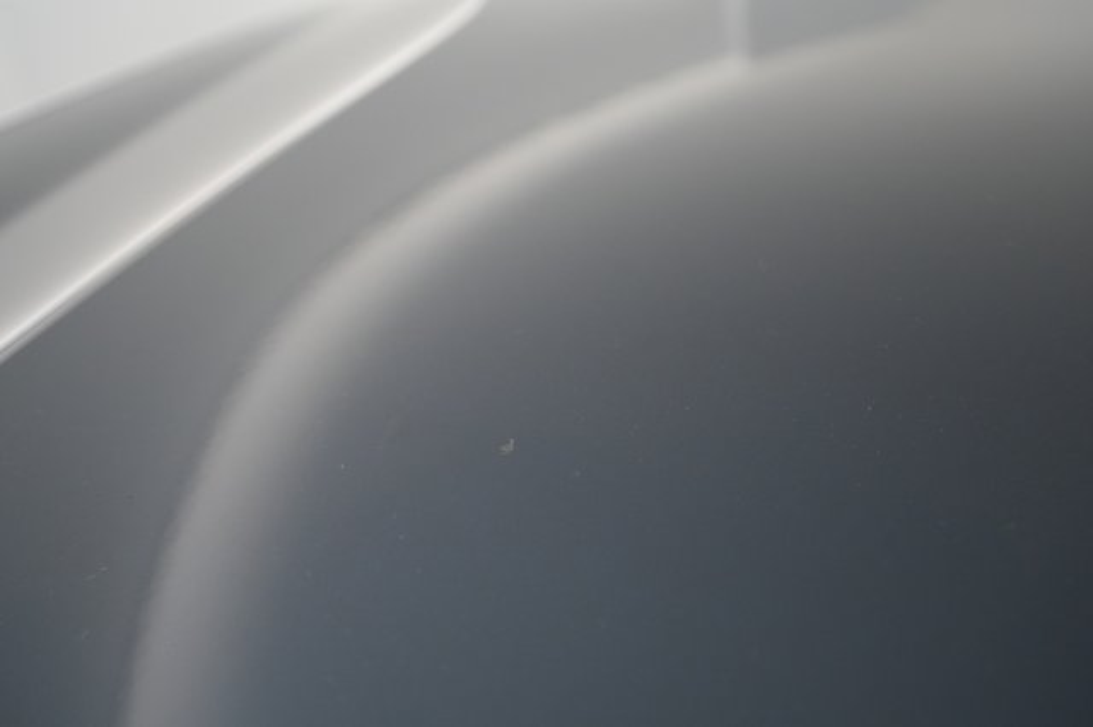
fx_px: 850
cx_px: 546
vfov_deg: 46.4
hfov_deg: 65.5
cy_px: 364
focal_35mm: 28
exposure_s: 1/100
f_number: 4.5
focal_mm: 28
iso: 3200
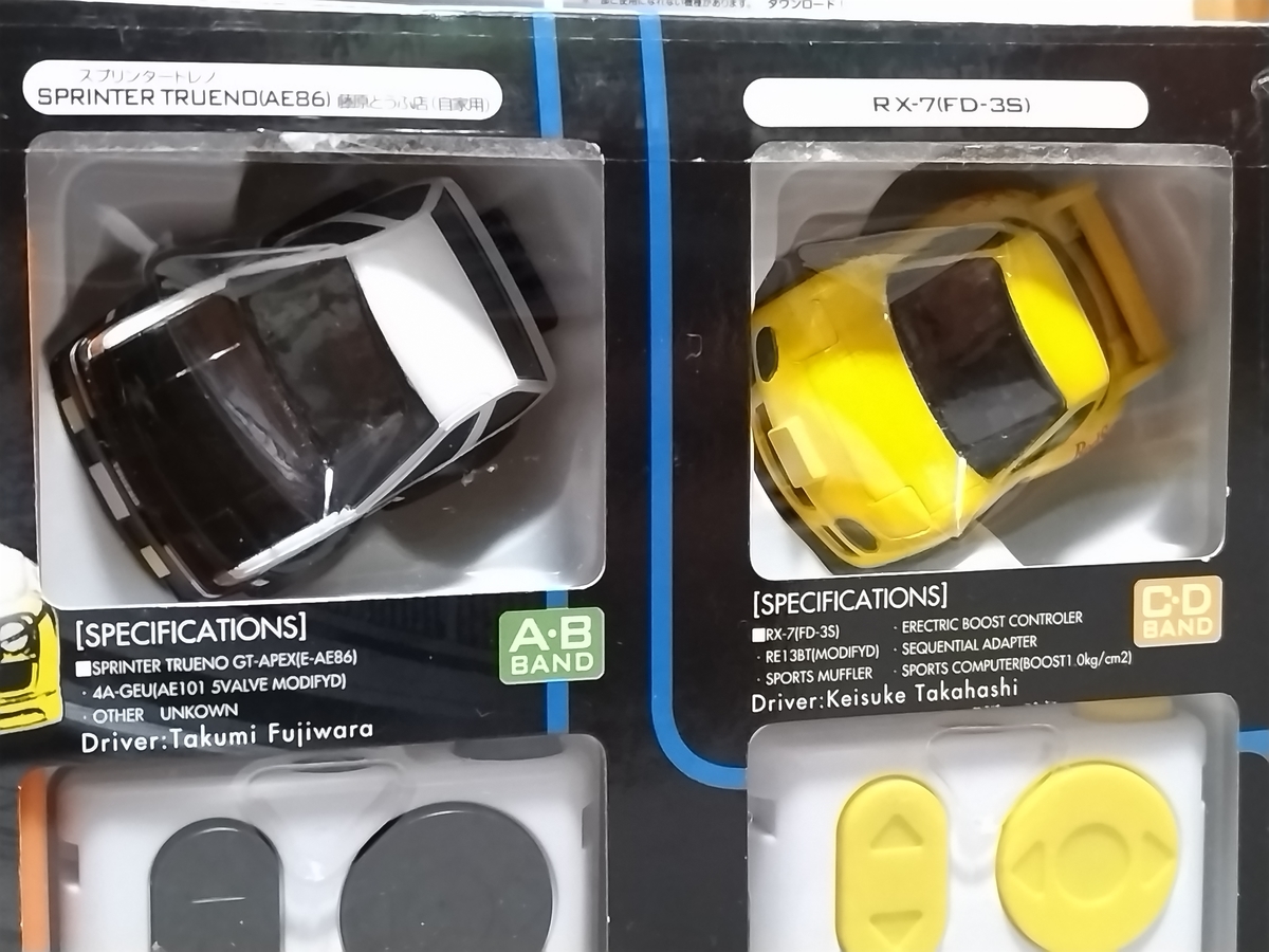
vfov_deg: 53.1
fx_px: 953
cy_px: 476
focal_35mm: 26
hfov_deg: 67.3
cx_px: 634
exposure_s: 1/33.3
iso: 998
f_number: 1.79
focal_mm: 4.8
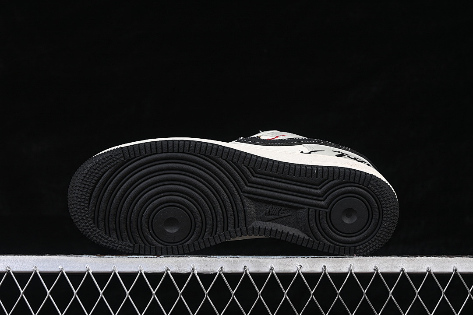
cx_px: 236
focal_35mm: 75
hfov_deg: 27.0
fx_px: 985
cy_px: 158
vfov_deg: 18.2
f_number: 6.3
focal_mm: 50
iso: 160
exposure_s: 1/60
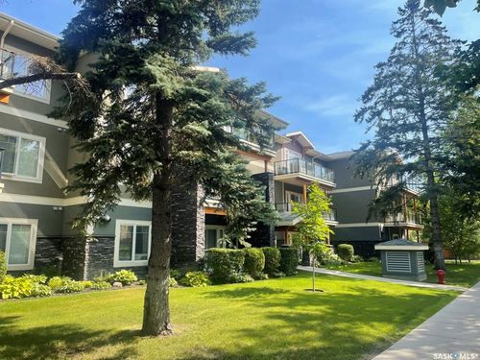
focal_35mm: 26
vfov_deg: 53.1
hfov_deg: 67.3
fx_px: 361
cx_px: 240
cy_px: 180
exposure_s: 1/1140
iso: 32
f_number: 1.6
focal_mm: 5.1
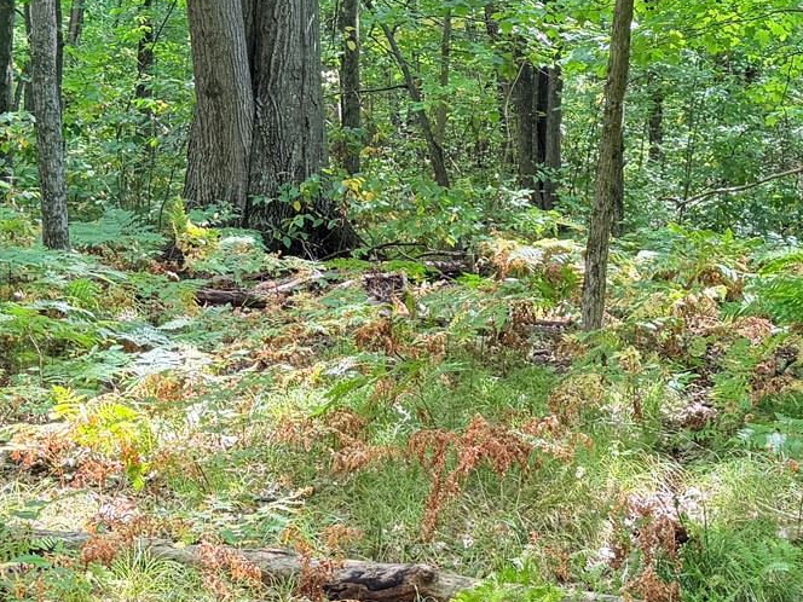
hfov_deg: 26.1
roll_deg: +2.0
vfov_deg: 19.5
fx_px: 1717
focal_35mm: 74
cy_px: 46
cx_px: 551
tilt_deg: +1.2
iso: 200
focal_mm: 6.76
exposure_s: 1/225
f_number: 1.78
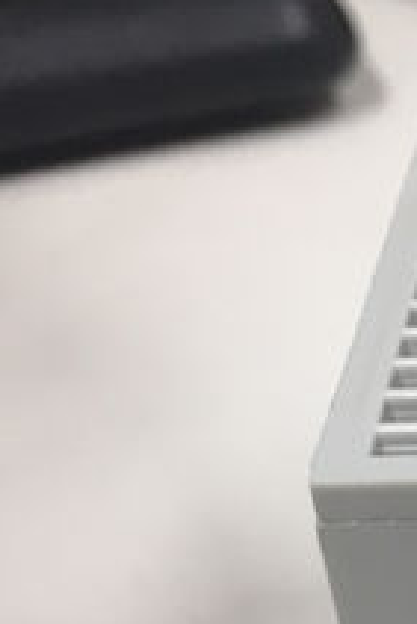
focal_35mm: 100
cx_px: 985
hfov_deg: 11.5
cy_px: 767
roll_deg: -2.1
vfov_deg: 19.1
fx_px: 1735
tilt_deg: -38.6
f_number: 2.2
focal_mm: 4.15
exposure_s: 1/33
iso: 40
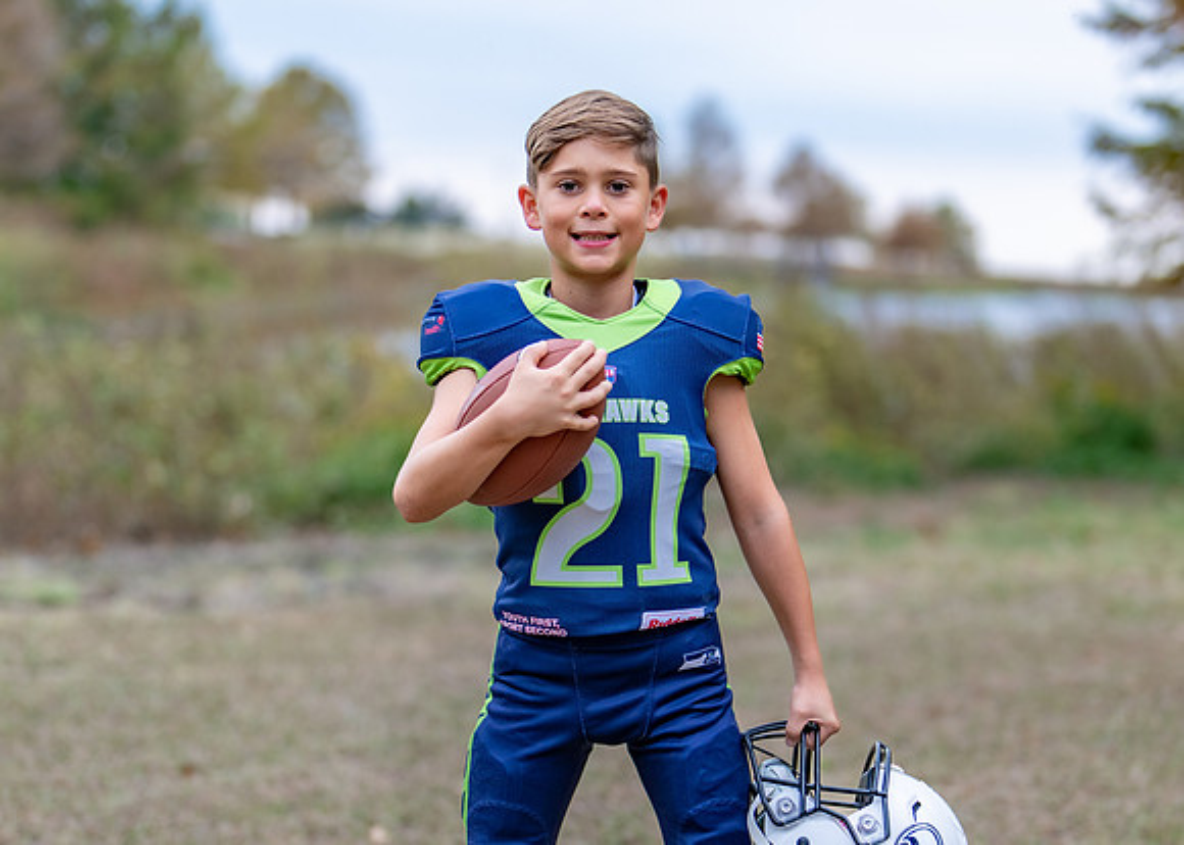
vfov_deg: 16.0
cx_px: 605
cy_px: 580
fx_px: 2994
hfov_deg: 22.4
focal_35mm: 89
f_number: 1.2
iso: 100
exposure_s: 1/500
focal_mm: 50
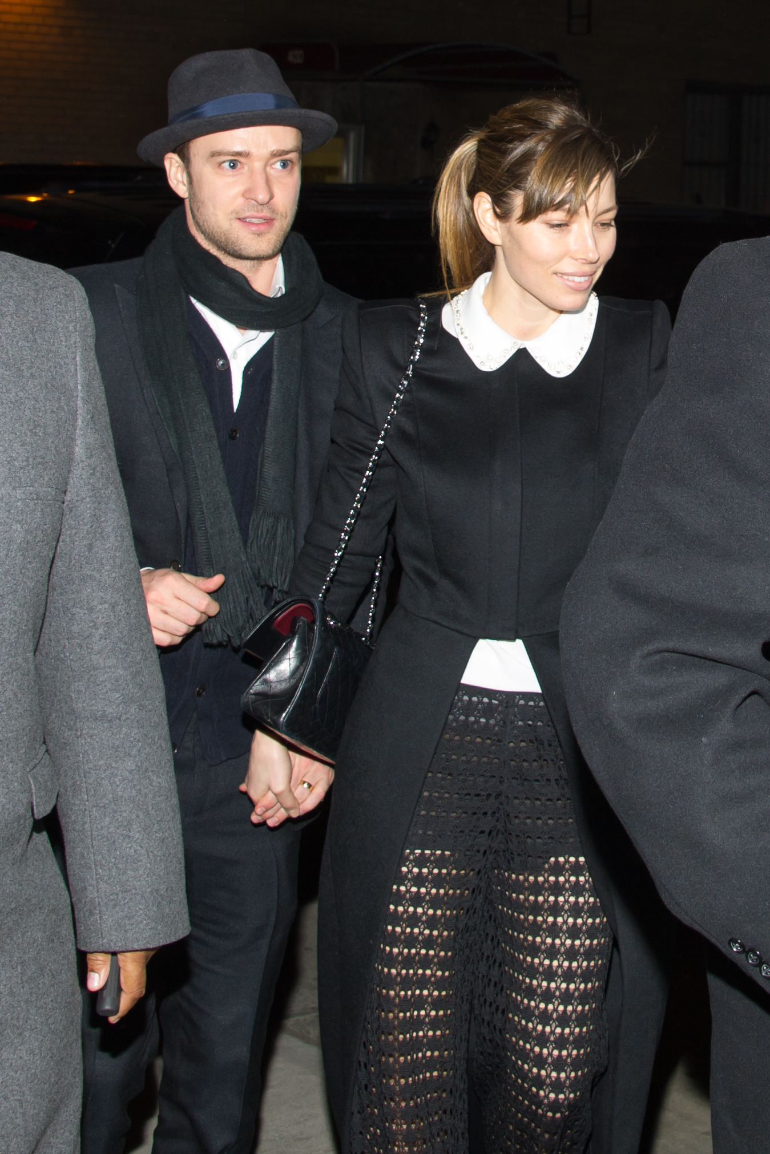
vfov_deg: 54.4
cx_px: 385
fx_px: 1123
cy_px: 577
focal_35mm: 35
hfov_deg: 37.9
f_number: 8
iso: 640
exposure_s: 1/160
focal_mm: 35
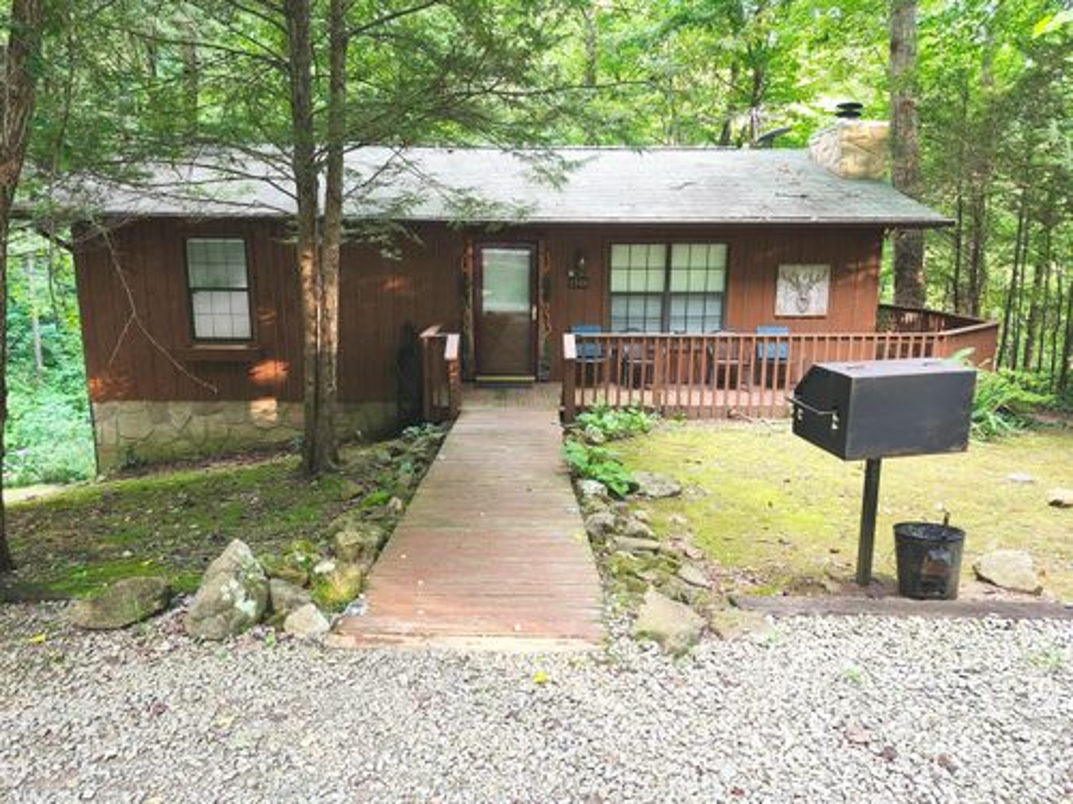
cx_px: 536
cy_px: 402
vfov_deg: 58.9
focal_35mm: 23
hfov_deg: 73.9
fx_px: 713
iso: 320
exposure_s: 1/120
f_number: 1.8
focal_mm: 5.54
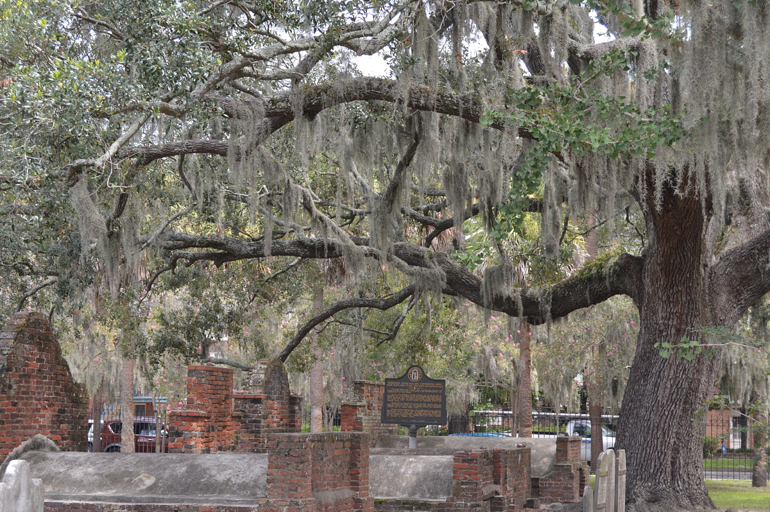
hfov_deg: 29.7
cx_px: 374
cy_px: 284
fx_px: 1453
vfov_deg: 20.0
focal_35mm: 68
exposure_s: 1/125
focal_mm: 34
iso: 160
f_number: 5.6
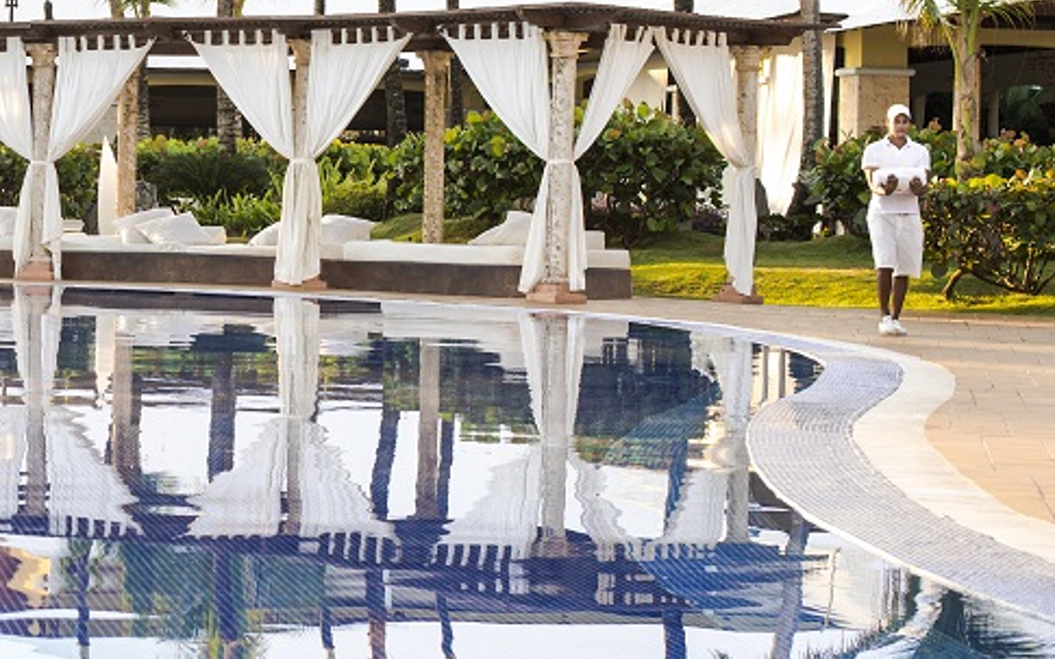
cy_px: 260
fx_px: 3019
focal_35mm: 105
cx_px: -20
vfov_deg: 12.5
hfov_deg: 19.2
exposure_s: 1/250
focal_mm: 50
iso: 400
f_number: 5
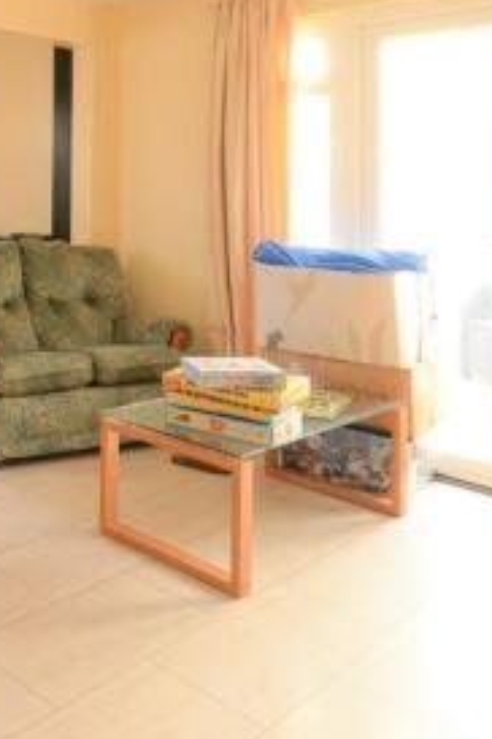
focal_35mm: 36
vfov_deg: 50.6
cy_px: 171
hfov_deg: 32.2
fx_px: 738
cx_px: -59
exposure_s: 1/6
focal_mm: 10
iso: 400
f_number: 8
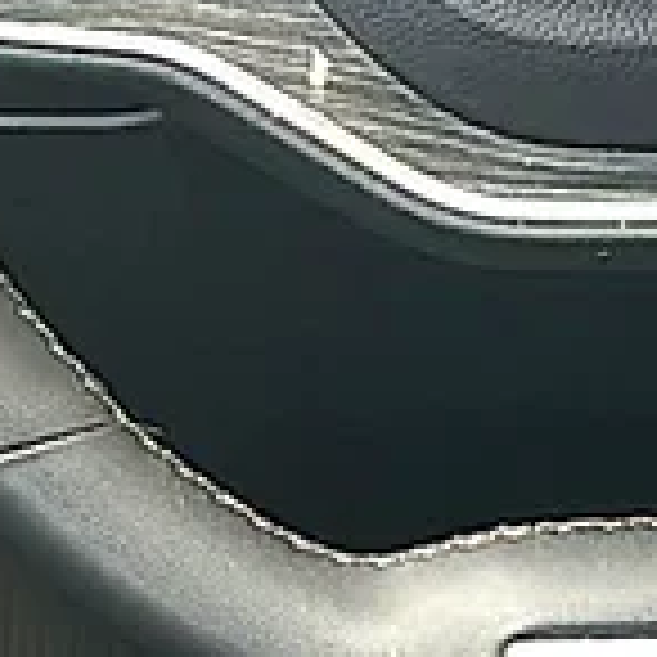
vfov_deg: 9.2
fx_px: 4015
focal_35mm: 187
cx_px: 688
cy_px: -209
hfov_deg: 9.3
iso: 125
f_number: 1.78
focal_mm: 6.86
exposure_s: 1/318
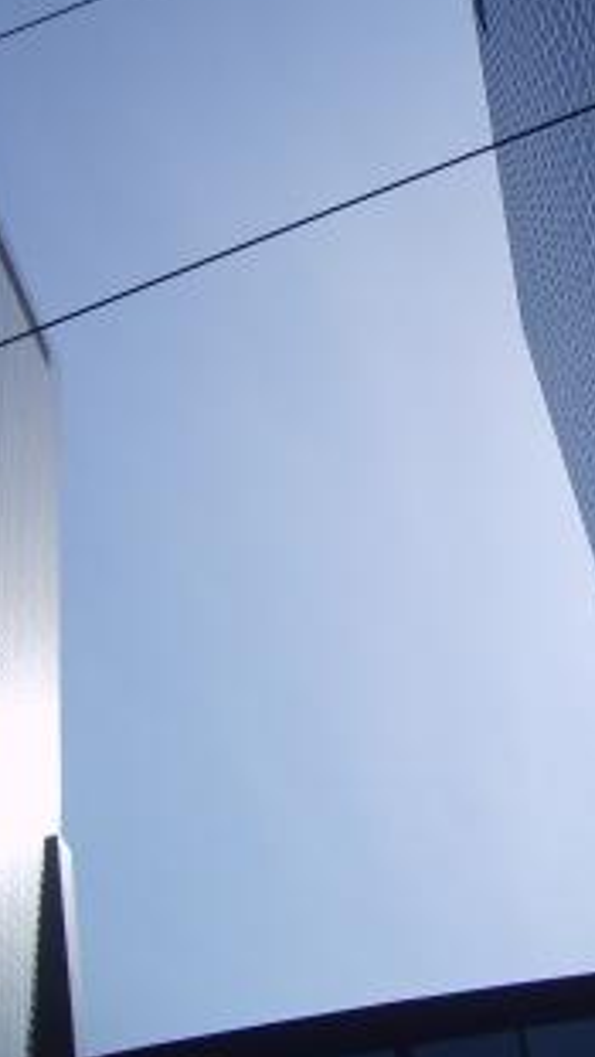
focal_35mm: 55
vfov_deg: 37.3
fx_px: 1542
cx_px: 530
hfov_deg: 21.4
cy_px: 326
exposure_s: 1/250
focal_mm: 5.8
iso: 50
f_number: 7.1
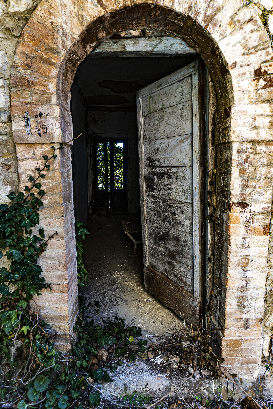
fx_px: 273
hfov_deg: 53.1
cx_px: 136
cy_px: 204
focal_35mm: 24
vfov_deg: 73.7
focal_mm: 16
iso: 200
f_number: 4.5
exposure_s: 1/125
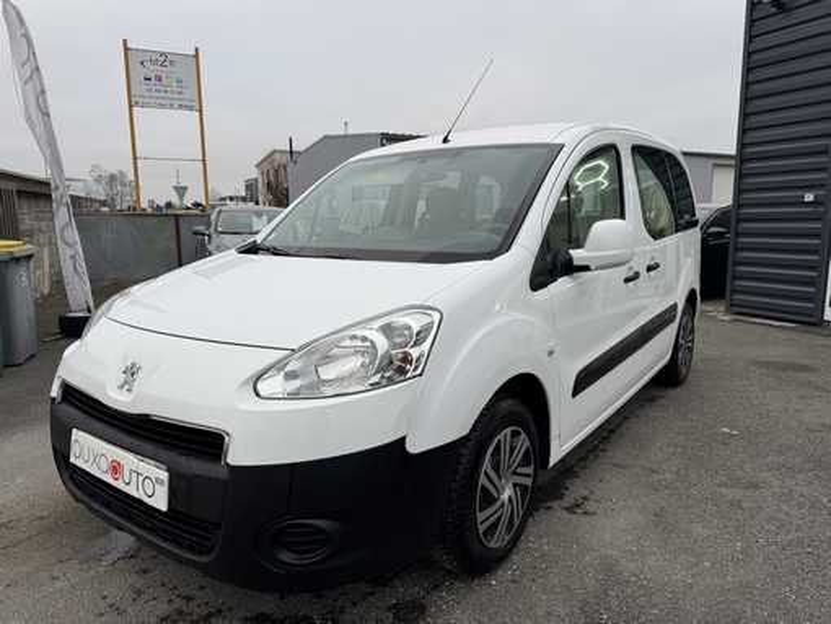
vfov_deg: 56.9
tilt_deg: -9.1
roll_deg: +0.6
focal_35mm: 24
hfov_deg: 71.6
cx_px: 416
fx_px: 576
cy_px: 312
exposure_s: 1/170
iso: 64
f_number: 1.78
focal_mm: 6.76
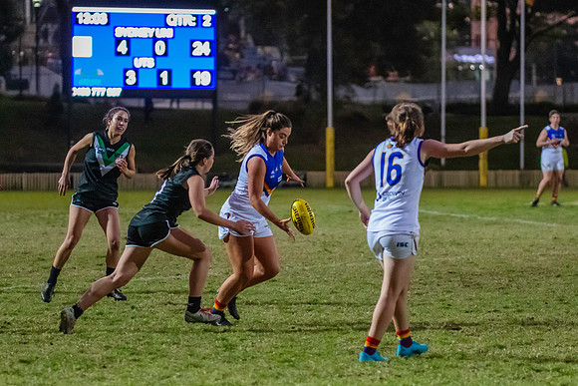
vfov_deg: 6.9
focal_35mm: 199
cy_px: 193
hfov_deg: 10.3
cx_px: 311
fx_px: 3191
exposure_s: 1/1250
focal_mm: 120
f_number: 2.8
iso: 10000
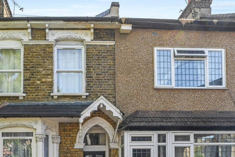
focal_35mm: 27
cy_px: 124
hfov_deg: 62.0
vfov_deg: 45.7
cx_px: 49
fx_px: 176
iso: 640
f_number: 8
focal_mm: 14
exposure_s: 1/640
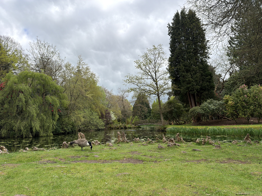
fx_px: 182
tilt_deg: +8.7
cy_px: 98
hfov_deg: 71.6
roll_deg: +0.6
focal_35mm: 24
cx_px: 131
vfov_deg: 56.8
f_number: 1.78
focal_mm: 6.76
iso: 80
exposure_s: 1/3279
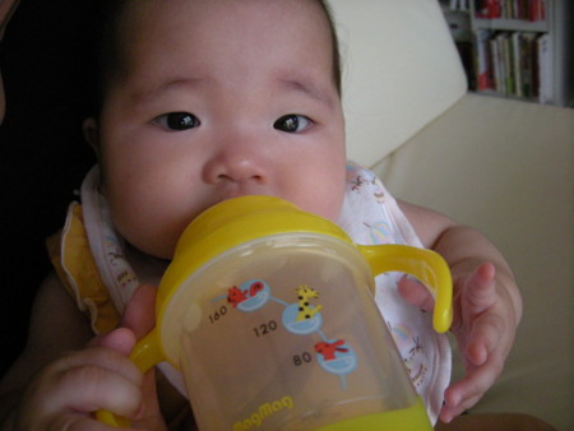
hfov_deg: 52.6
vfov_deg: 40.7
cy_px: 216
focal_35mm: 35
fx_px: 581
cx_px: 287
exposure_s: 1/60
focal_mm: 5.7
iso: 355
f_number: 2.8
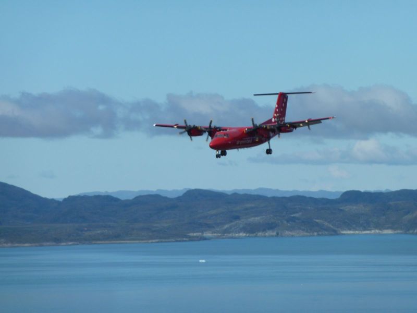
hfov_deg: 6.6
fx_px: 3614
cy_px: 156
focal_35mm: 300
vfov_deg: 5.0
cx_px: 208
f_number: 5.6
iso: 80
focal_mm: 49.2
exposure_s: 1/800
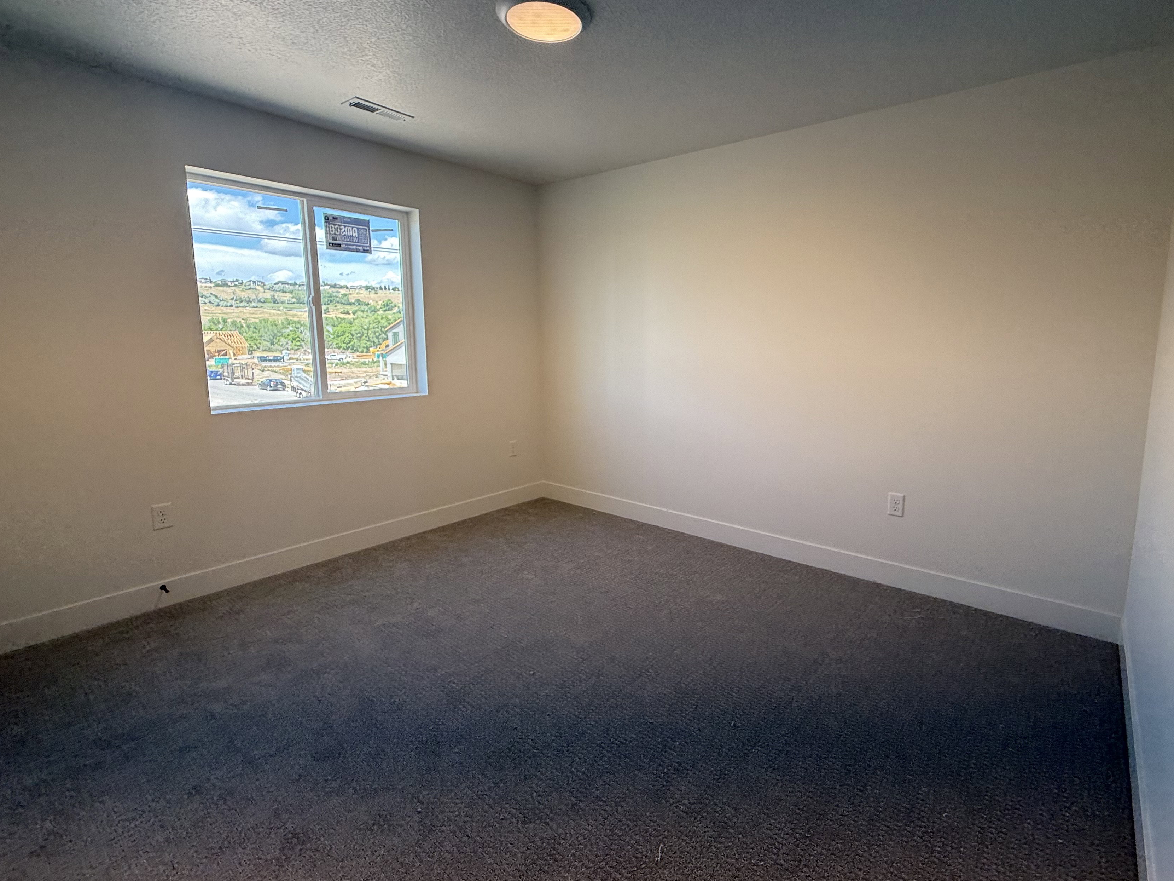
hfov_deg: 90.7
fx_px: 577
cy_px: 415
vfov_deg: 74.7
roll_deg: +0.0
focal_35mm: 17
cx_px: 653
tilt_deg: -6.5
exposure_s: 1/135
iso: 64
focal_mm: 2.22
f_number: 2.2
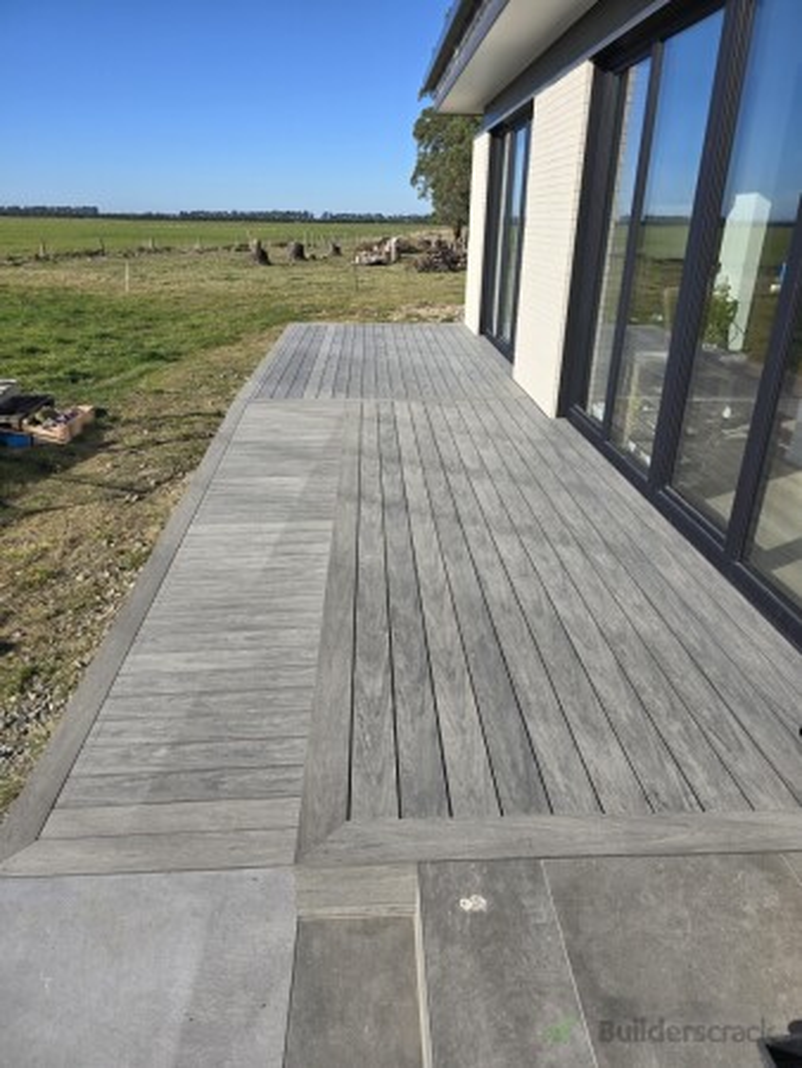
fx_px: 710
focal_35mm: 23
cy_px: 534
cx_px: 401
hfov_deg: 58.9
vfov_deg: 73.9
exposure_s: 1/873
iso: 12
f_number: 1.7
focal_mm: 6.3
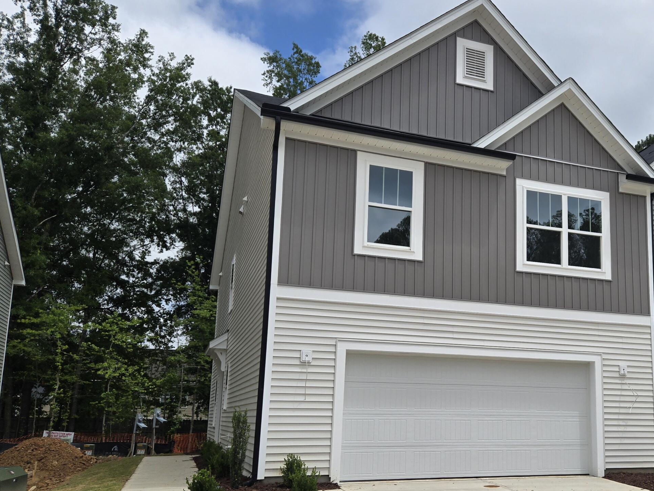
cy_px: 297
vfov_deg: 39.5
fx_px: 680
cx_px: 478
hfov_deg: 49.6
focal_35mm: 36
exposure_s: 1/3001
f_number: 1.8
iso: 25
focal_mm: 5.4
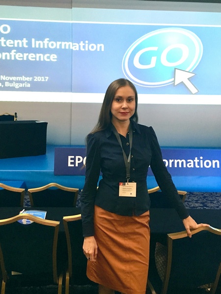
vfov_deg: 61.7
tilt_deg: -7.3
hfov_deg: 48.2
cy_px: 147
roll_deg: +1.7
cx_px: 110
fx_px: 247
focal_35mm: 29
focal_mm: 4.15
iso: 200
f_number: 2.2
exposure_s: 1/17
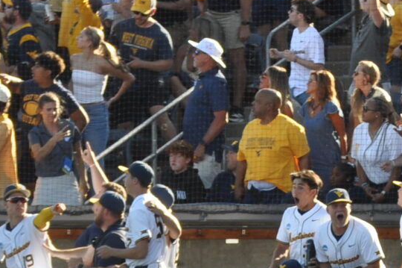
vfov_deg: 2.3
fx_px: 6743
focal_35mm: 604
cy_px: 146
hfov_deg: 3.4
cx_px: 749
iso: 200
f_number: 7.1
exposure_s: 1/200
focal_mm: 85
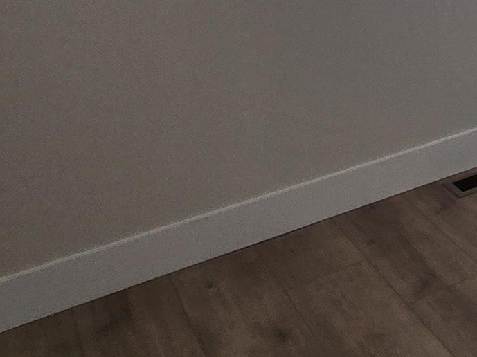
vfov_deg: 22.4
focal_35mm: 58
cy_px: -116
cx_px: 745
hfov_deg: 24.5
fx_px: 799
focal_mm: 2.2
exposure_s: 1/120
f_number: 2.2
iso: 64
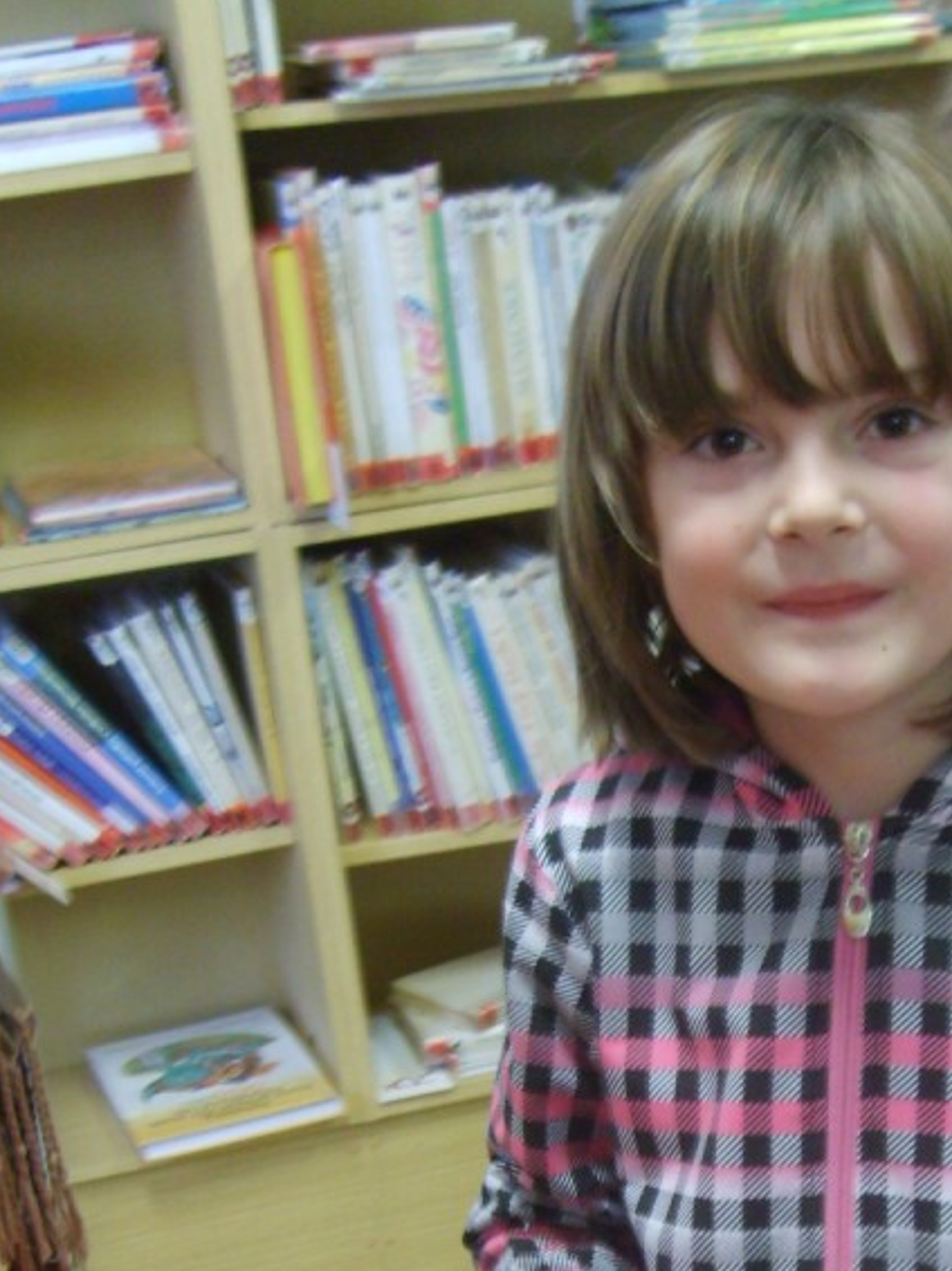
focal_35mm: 66
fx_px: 2422
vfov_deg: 28.3
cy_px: 1149
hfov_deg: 22.0
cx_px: 730
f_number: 2.8
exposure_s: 1/6
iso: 140
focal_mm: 5.8
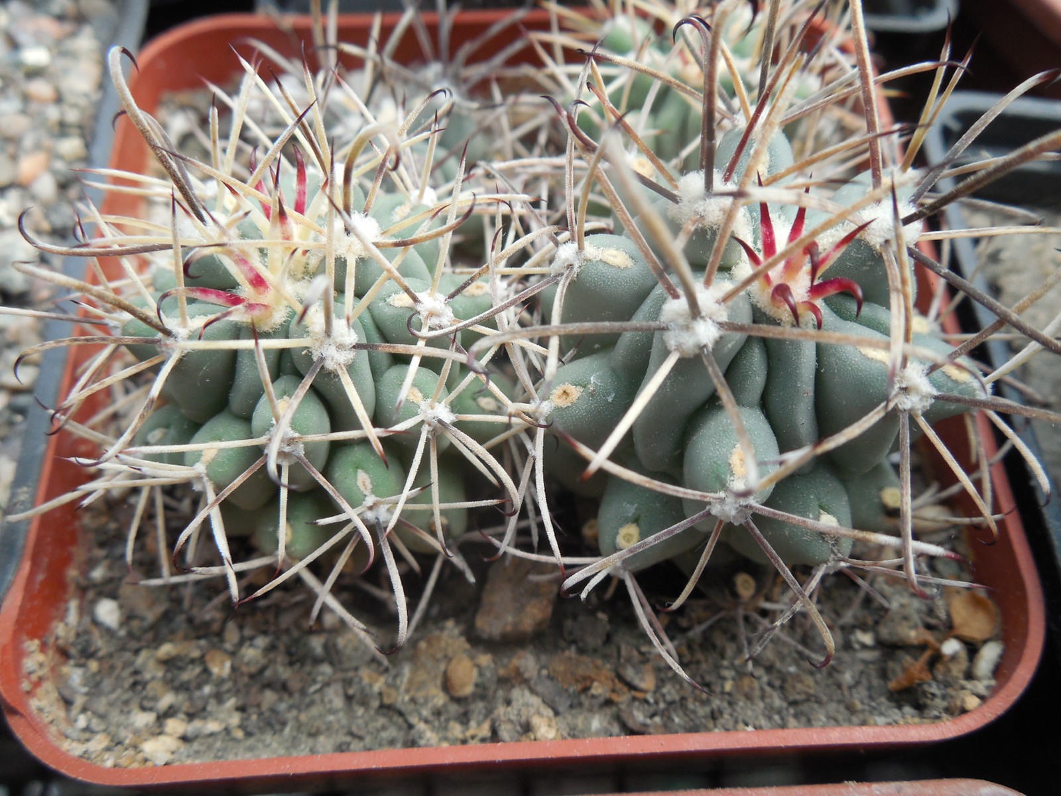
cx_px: 530
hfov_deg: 58.4
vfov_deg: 45.4
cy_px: 398
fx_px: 950
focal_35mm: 31
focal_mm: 5.6
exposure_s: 1/250
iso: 125
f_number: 3.6
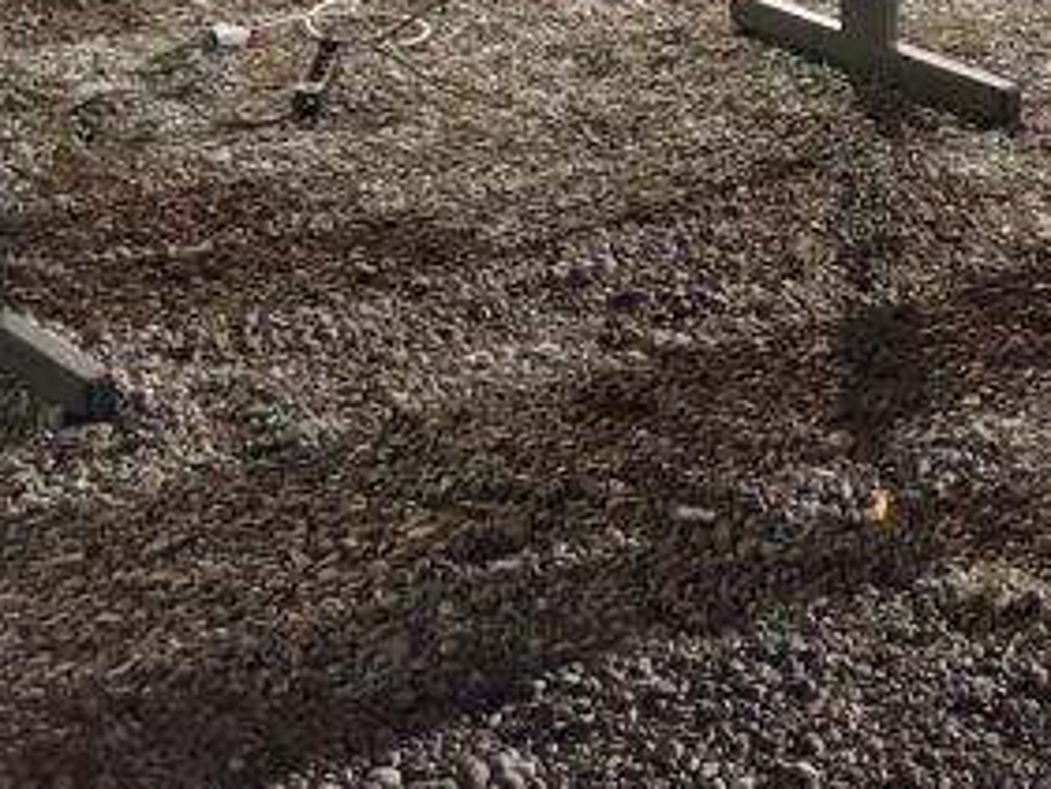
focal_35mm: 91
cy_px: -411
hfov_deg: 21.3
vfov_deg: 15.0
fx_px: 2764
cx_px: 808
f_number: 1.8
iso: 500
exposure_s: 1/25
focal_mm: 5.23
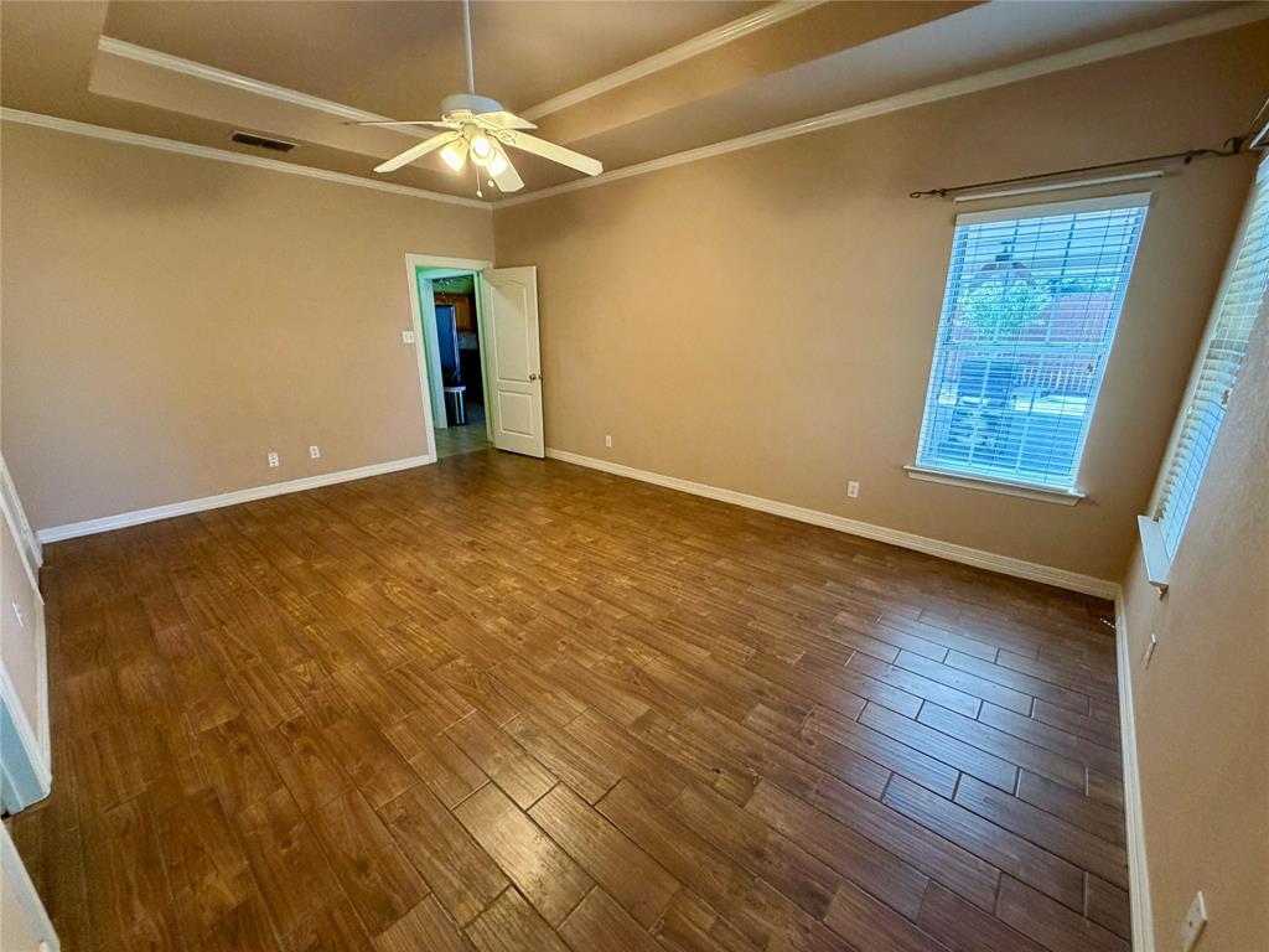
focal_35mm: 14
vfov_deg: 85.7
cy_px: 476
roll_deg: +0.0
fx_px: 513
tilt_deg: -16.6
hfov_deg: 102.1
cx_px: 634
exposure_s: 1/60
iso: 400
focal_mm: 2.22
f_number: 2.2
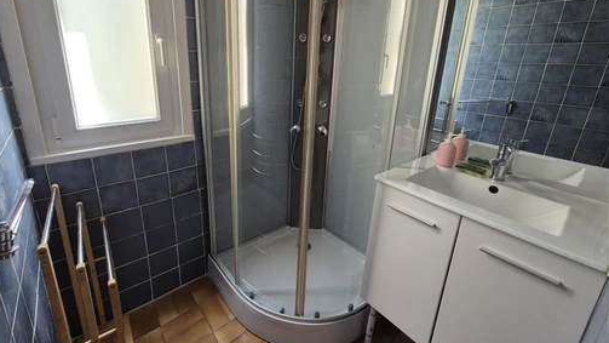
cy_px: 130
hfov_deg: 102.9
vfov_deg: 69.5
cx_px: 289
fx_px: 242
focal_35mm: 15
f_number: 2.2
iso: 250
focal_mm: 2.2
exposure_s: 1/100
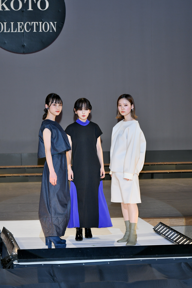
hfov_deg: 9.6
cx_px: 96
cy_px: 144
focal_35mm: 142
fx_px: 1140
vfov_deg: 14.4
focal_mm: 95
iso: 800
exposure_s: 1/250
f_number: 5.6
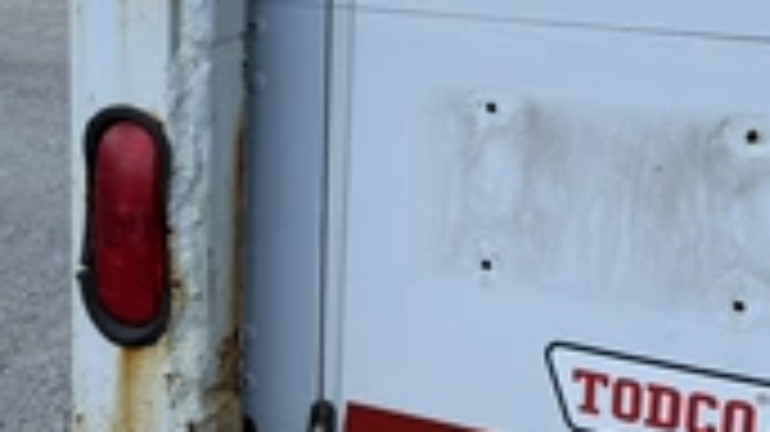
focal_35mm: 61
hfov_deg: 34.1
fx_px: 1245
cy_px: 22
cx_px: 261
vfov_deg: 19.3
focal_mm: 6.76
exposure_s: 1/3425
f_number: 1.78
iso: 80
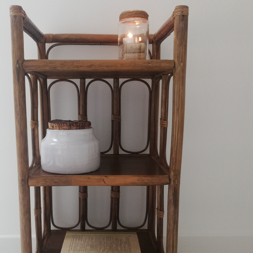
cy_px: 152
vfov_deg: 44.7
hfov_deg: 44.7
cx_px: 104
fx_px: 306
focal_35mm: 37
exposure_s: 1/33.3
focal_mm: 3.81
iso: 160
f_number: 2.2
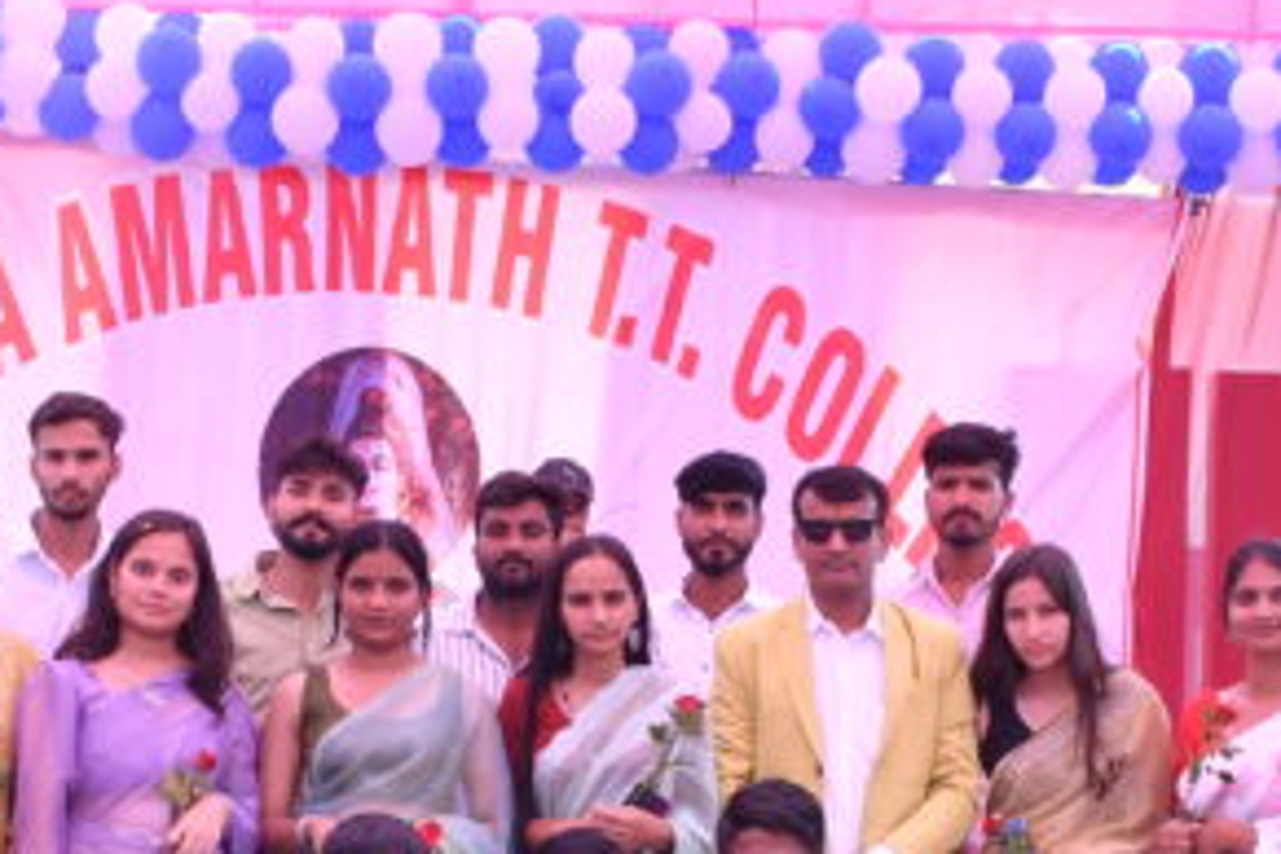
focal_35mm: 95
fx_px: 3380
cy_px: 843
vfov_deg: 14.2
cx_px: 568
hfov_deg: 21.5
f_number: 10
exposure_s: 1/160
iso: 400
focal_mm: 18
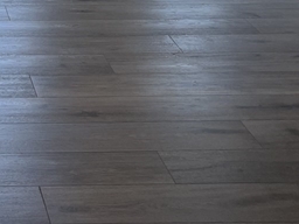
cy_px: -177
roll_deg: +1.3
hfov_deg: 17.8
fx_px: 898
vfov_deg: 12.9
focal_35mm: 104
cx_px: -79
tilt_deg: -6.3
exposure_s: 1/365
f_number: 1.5
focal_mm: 5.7
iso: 50
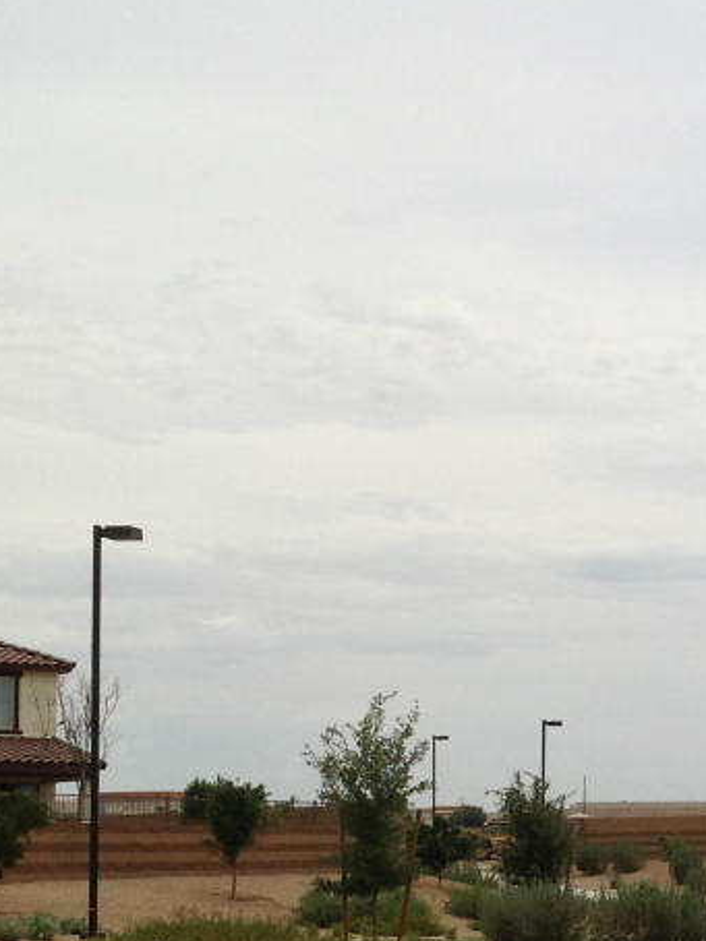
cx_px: 886
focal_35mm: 79
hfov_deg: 17.6
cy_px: 751
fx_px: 2149
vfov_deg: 24.3
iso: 64
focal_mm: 4.28
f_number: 2.4
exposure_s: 1/5051
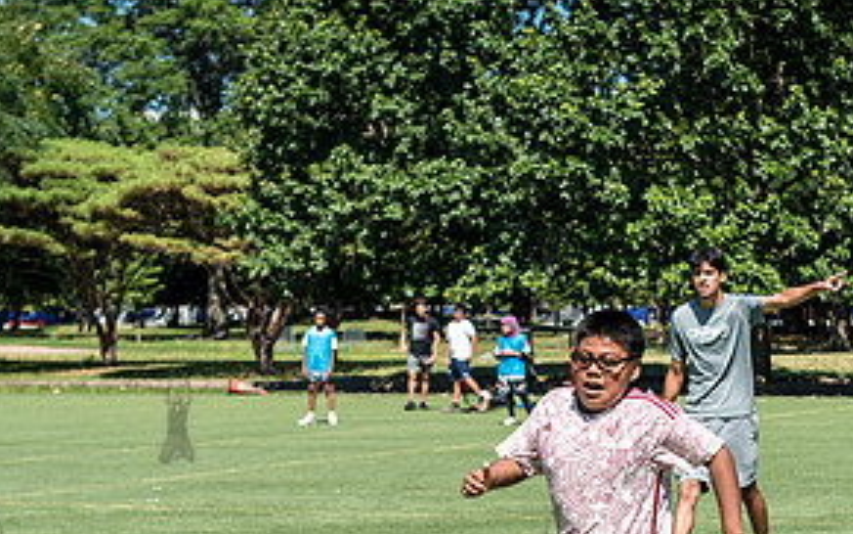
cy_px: 553
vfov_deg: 10.3
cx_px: 554
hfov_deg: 16.5
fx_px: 2930
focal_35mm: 126
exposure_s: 1/2000
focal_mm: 62
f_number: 4
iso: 200
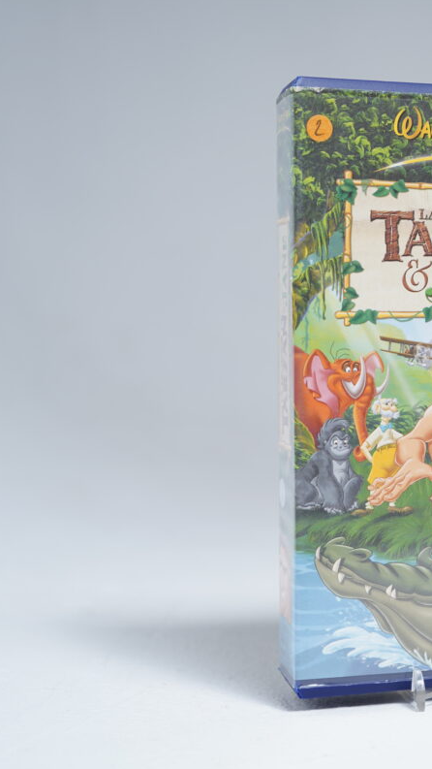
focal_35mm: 65
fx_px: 1324
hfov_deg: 17.9
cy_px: 384
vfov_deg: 32.4
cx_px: 467
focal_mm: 41
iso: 160
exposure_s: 1/13
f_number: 4.5
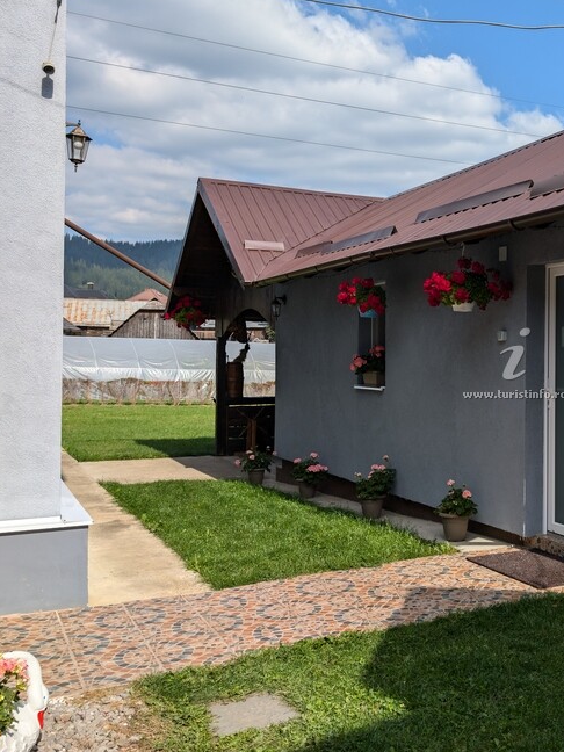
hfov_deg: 35.7
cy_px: 345
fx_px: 826
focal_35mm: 38
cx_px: 498
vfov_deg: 48.9
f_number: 1.68
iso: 20
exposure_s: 1/1224
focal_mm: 6.9
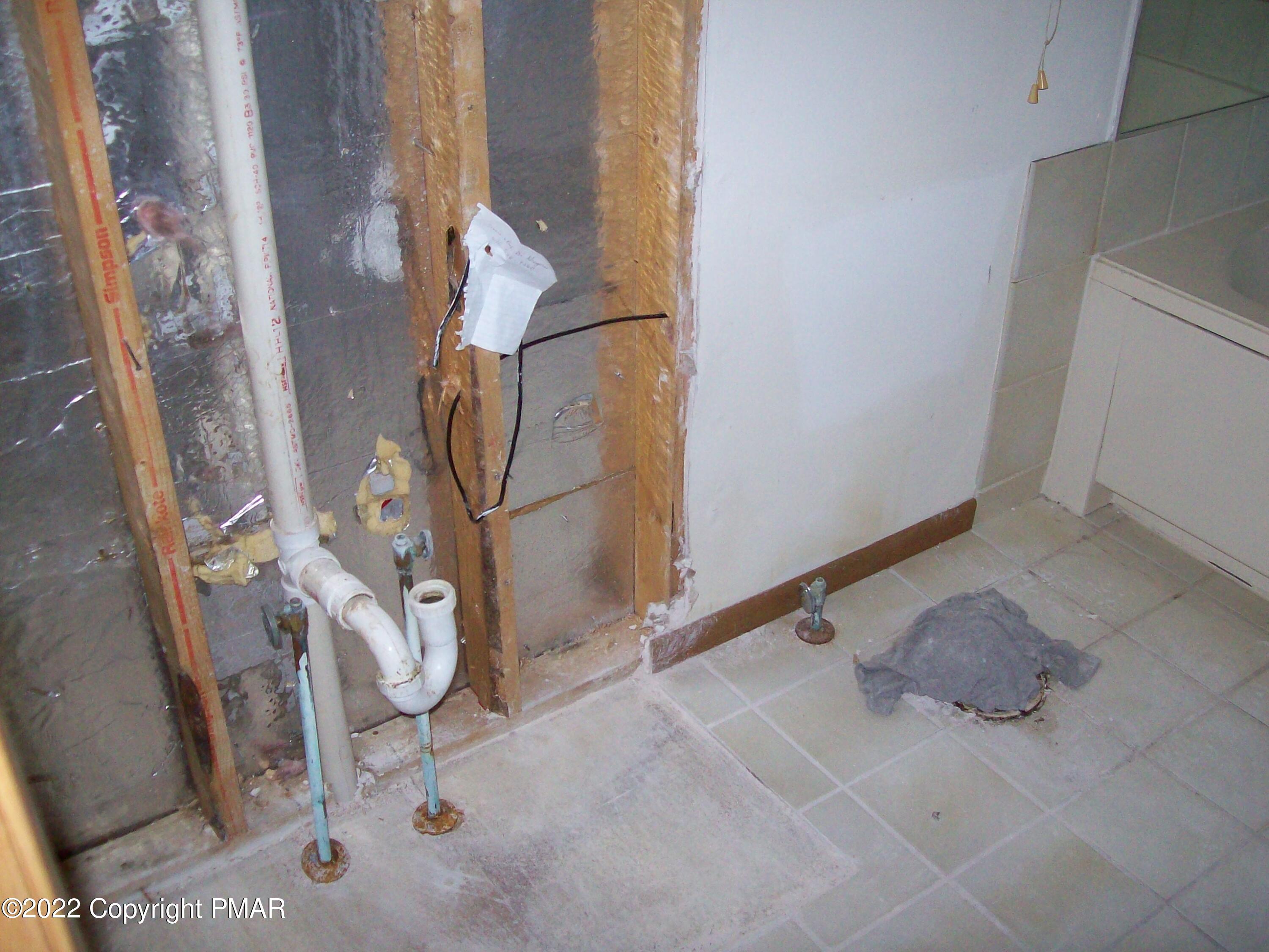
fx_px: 1320
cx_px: 634
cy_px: 476
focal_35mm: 36
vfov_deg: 39.7
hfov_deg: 51.4
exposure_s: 1/64
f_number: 2.7
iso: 200
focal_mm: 6
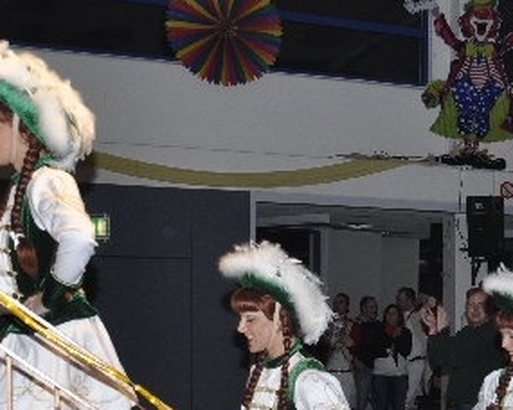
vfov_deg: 21.1
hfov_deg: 24.9
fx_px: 1078
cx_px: 569
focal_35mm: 71
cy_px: 370
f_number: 5
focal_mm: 18
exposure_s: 1/60
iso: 400
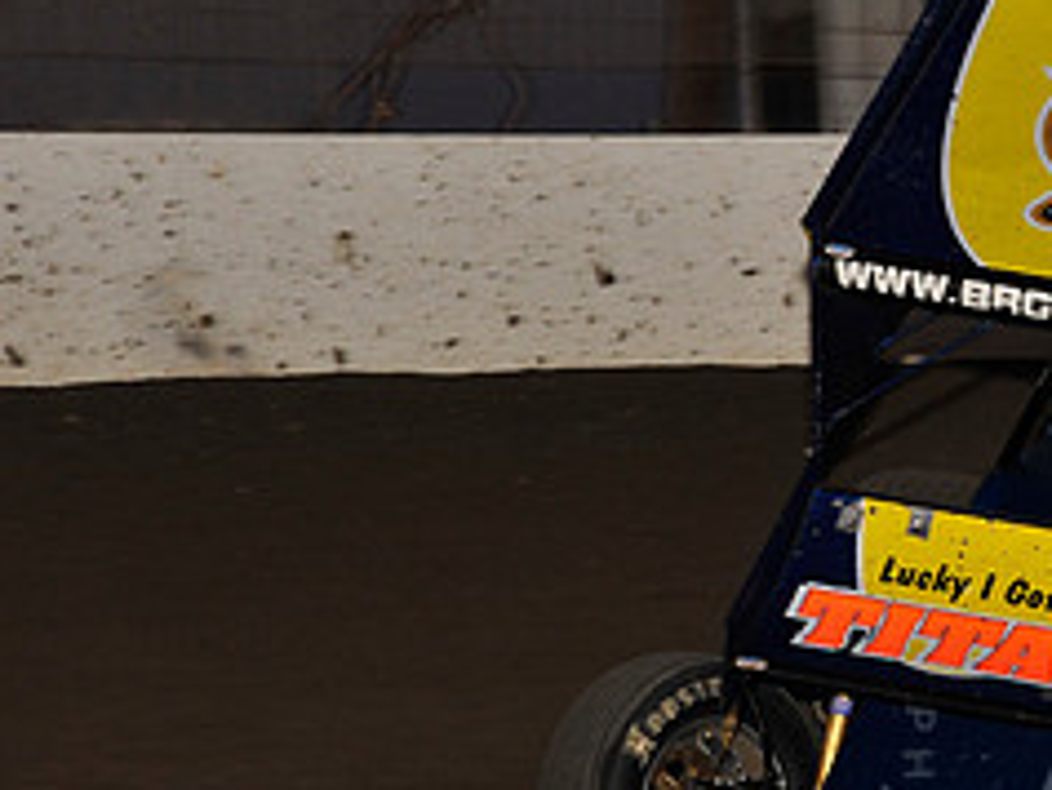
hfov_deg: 5.4
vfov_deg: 4.1
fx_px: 11068
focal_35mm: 364
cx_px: 1167
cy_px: 337
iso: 1000
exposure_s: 1/320
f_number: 7.1
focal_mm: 155
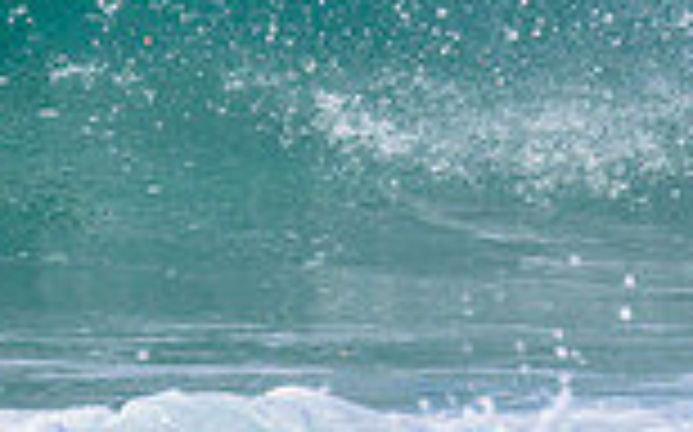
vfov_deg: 0.4
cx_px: -132
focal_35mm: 3246
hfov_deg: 0.6
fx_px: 61261
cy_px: -61
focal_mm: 620
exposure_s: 1/800
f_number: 11
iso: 360
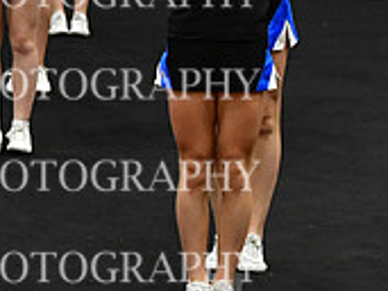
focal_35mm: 401
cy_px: -53
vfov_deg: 3.7
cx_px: -68
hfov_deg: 4.9
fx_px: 4492
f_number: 3.5
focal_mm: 82
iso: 4000
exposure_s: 1/500
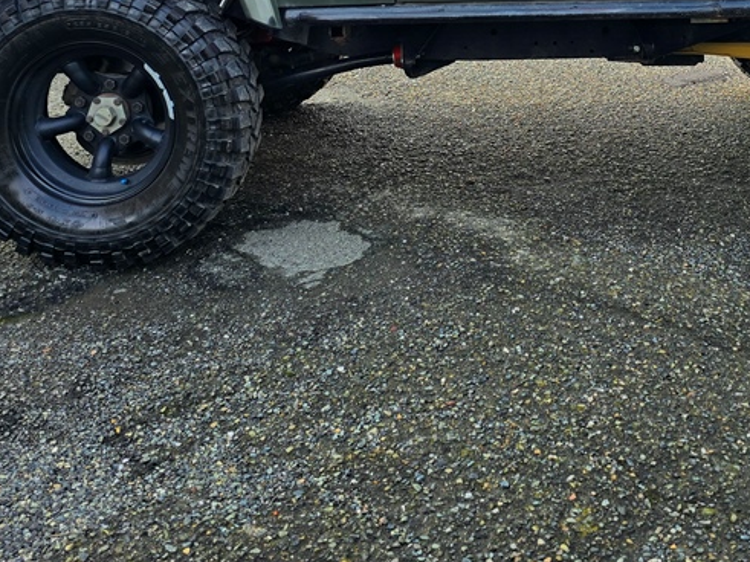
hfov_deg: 39.3
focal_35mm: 48
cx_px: 486
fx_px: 1040
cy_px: -20
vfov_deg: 28.1
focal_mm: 6.3
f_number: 1.7
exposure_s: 1/566
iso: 12
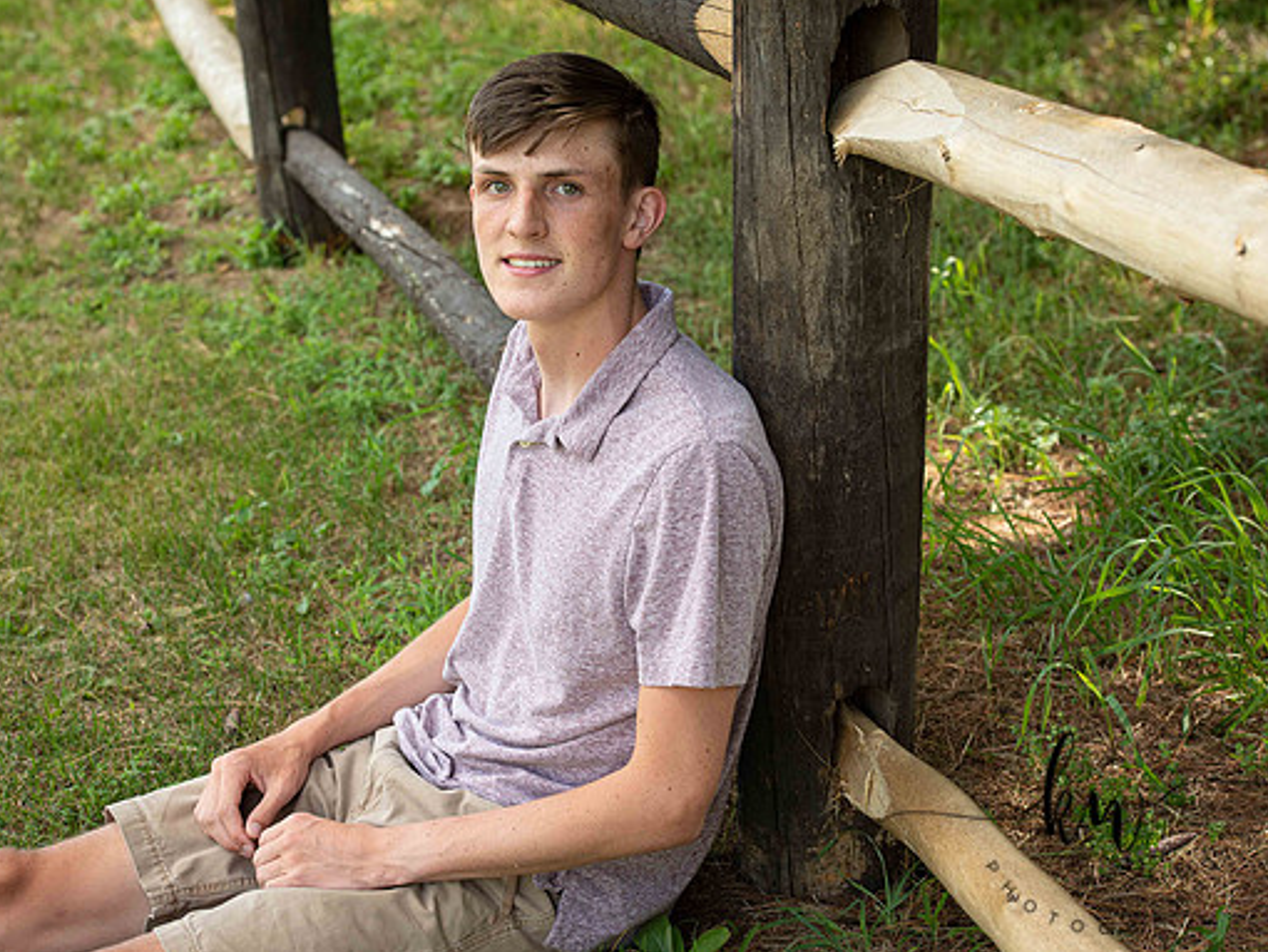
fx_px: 3005
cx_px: 607
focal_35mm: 82
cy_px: 476
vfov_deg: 18.0
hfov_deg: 23.8
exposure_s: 1/200
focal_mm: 75
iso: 400
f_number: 5.6
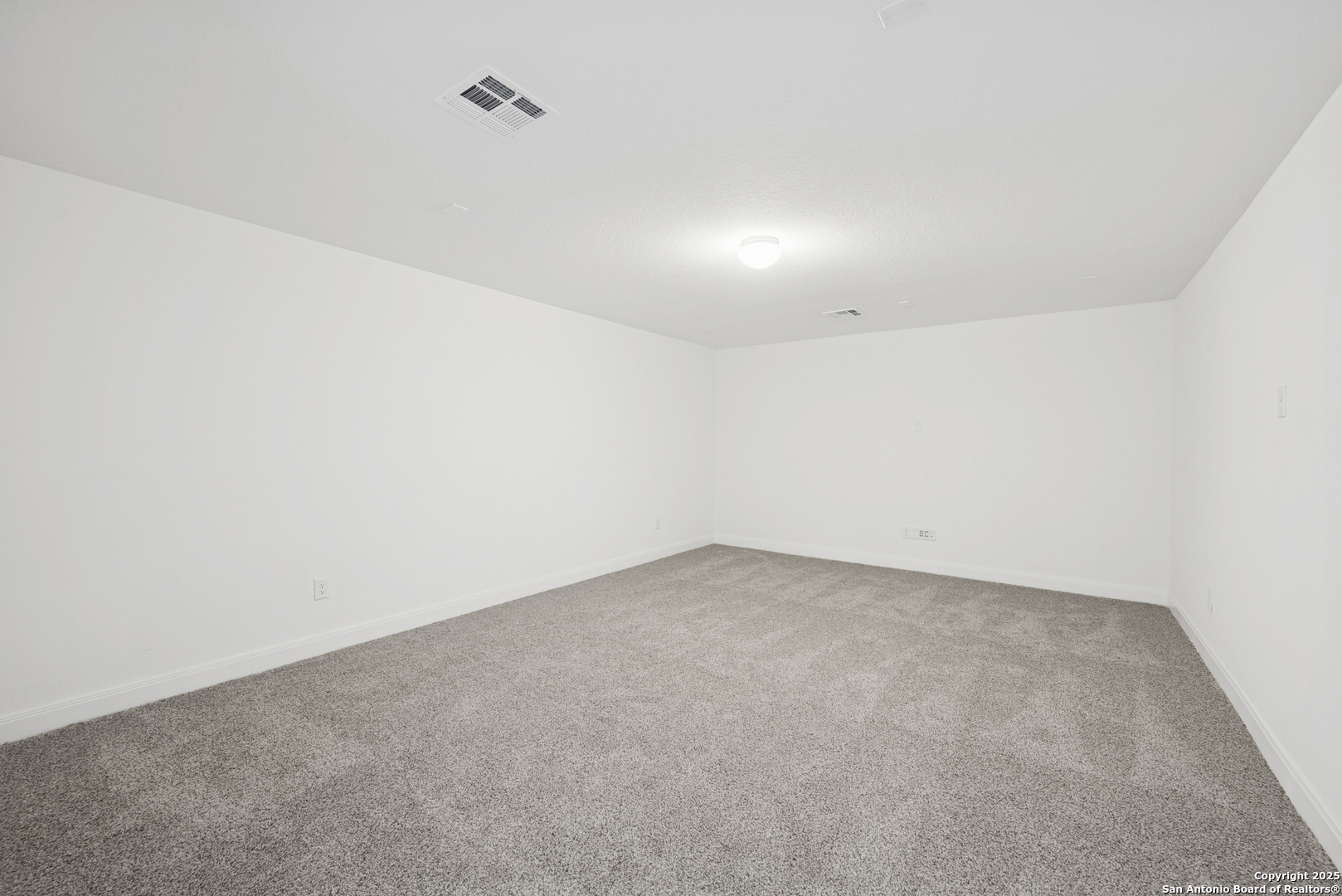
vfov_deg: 81.3
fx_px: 522
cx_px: 671
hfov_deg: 104.2
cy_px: 448
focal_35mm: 14
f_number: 9
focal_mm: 14
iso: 100
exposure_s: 1
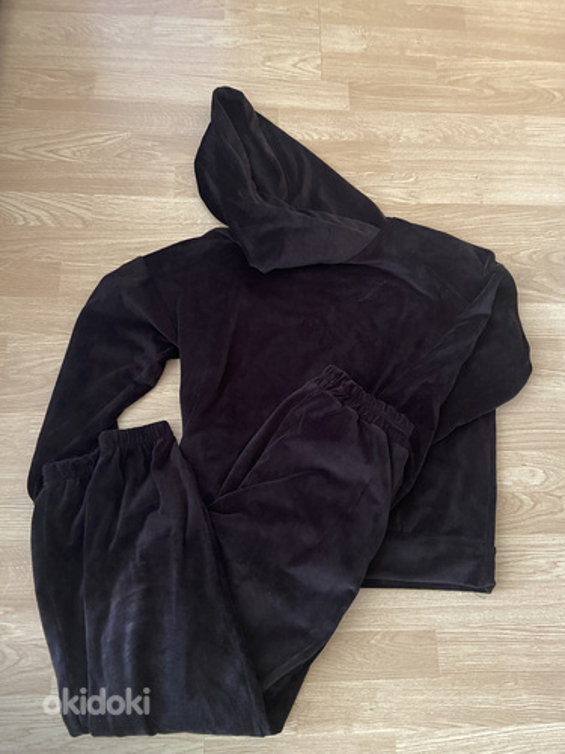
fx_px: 566
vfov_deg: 67.3
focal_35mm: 26
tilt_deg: -74.0
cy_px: 377
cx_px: 282
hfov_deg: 53.1
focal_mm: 4.25
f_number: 1.8
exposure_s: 1/30
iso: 1000
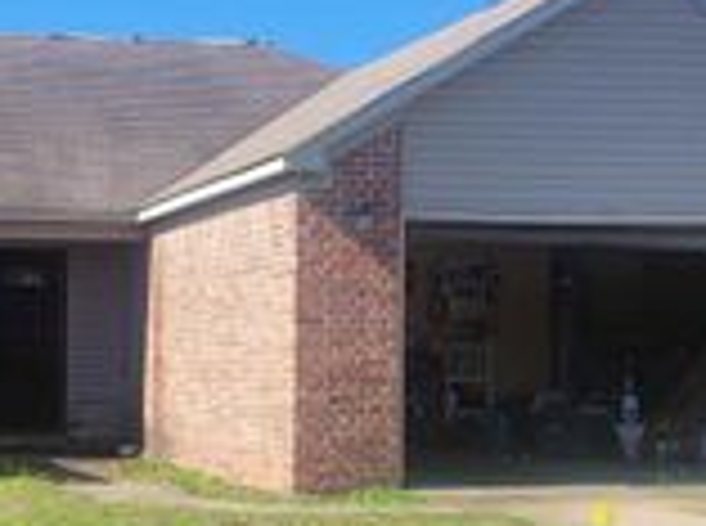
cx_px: -67
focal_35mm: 83
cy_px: 362
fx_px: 1689
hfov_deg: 22.3
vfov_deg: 17.6
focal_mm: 5.4
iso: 40
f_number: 1.8
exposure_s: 1/1695
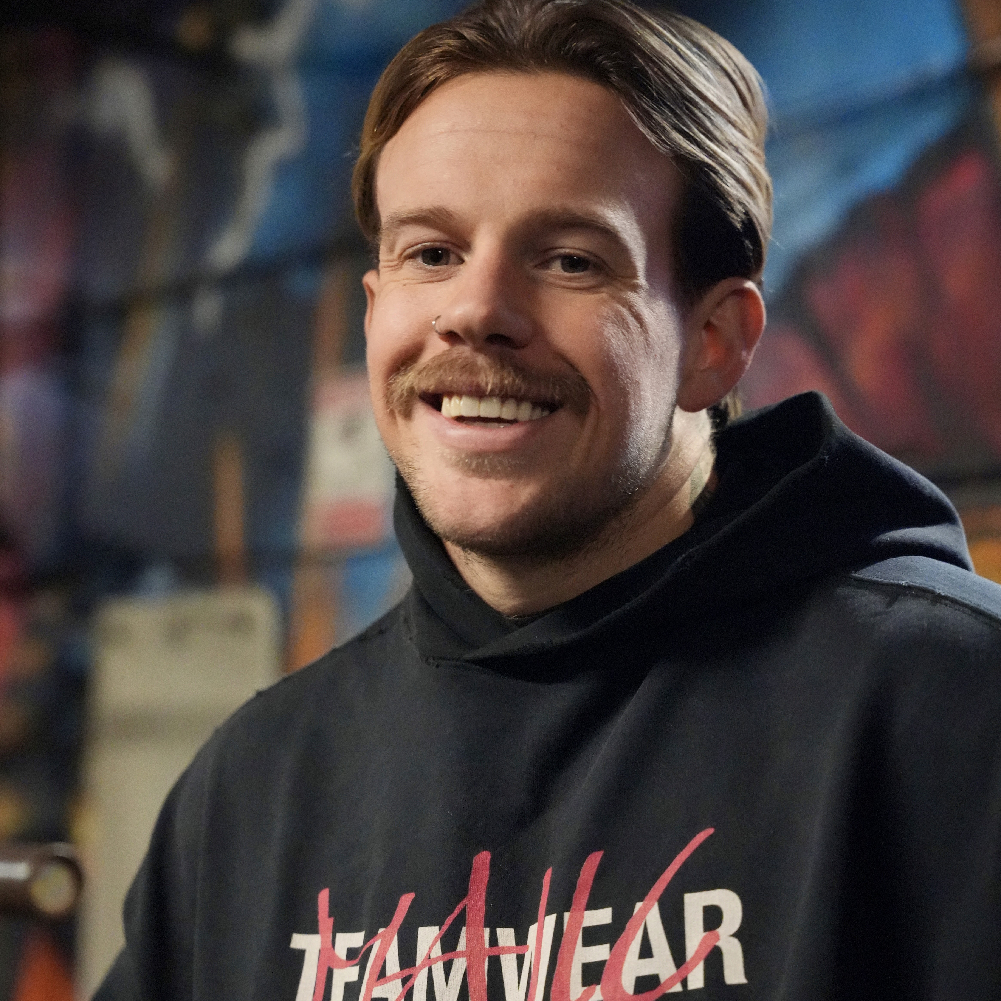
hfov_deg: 23.3
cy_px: 614
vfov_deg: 23.3
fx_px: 2426
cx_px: 502
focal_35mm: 74
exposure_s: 1/40
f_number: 2.8
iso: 12800
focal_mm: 57.9
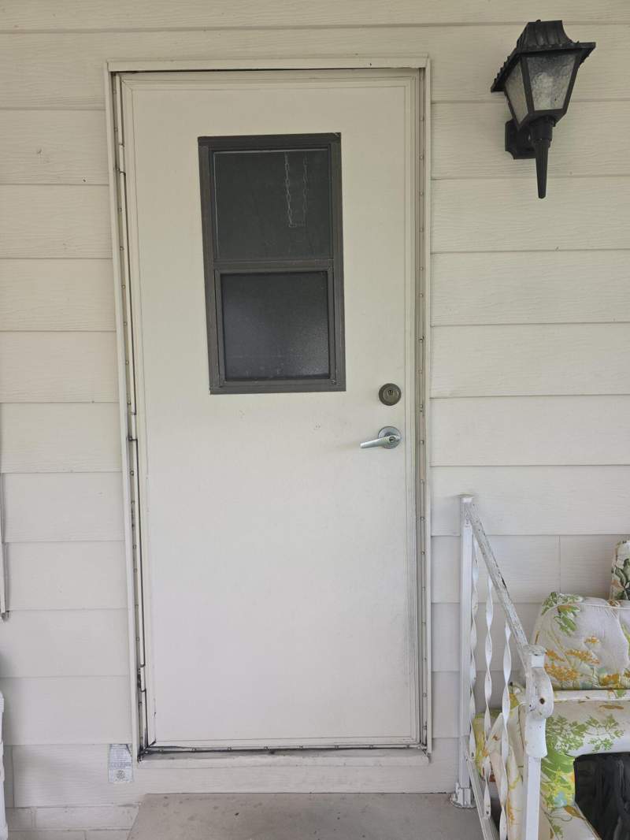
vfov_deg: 73.9
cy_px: 420
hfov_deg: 58.9
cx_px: 315
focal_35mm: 23
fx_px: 558
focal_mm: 6.3
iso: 16
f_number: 1.7
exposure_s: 1/120
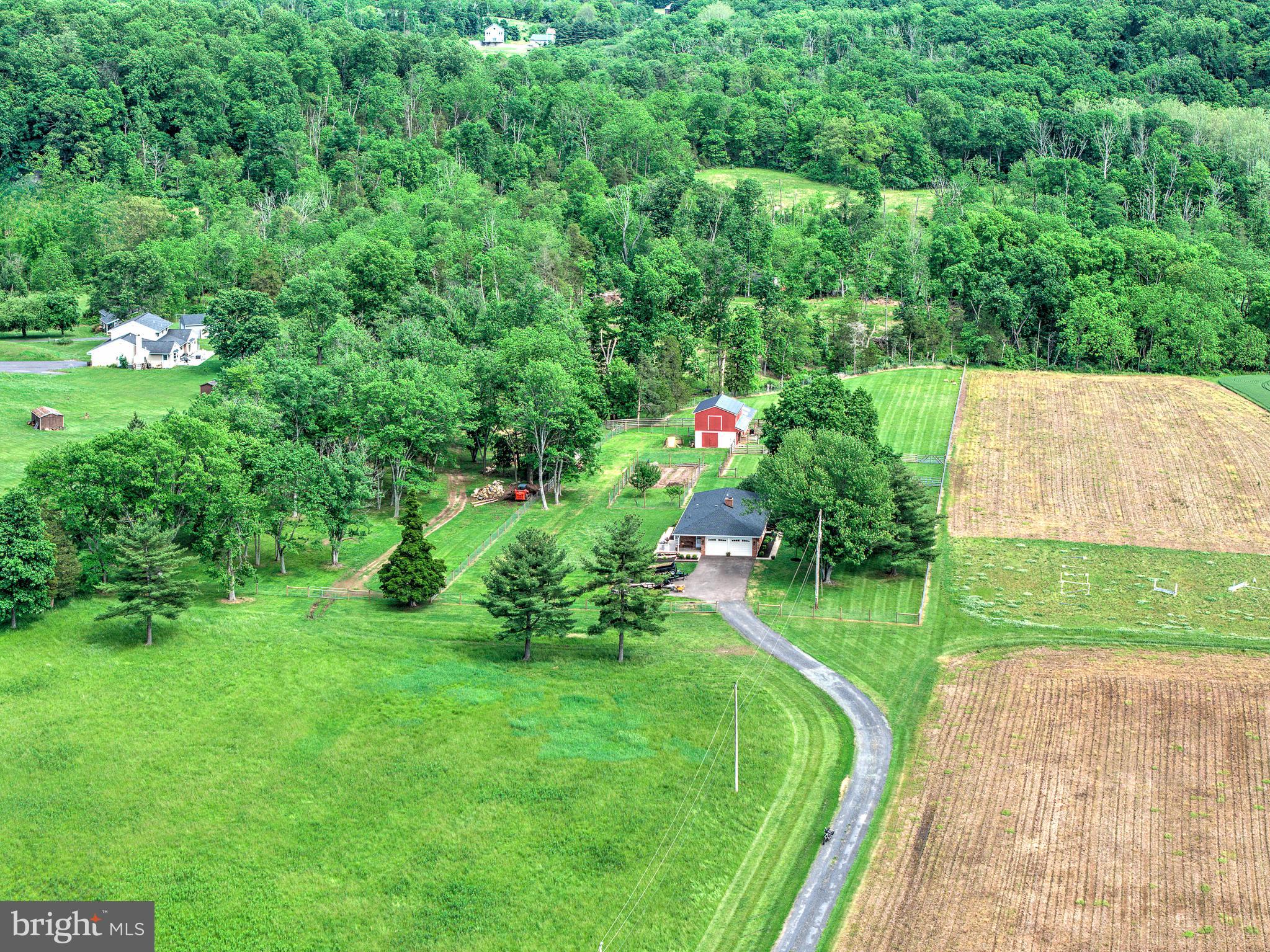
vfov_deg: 21.0
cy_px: 476
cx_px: 635
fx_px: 2568
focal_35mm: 70
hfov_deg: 27.8
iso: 100
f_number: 2.8
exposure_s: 1/730
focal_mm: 19.4
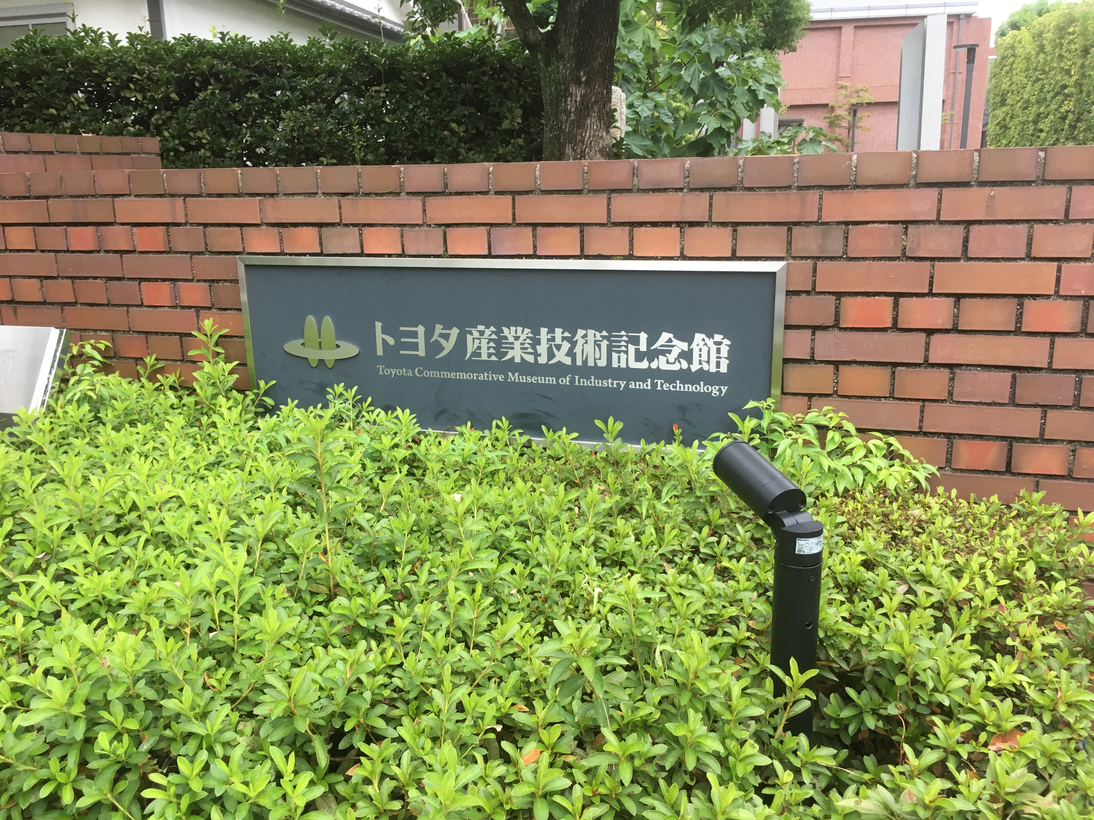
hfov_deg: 61.7
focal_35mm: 29
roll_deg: +1.0
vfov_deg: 48.2
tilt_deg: -15.0
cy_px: 410
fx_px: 917
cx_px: 547
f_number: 2.2
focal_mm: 4.15
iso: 25
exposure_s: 1/40
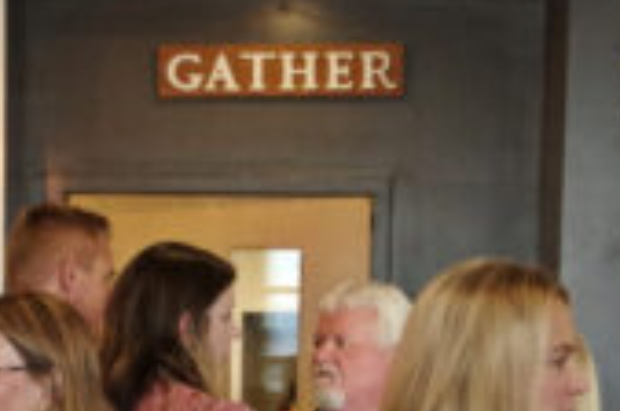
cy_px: 714
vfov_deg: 9.3
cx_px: 84
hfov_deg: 14.5
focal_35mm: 141
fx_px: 2424
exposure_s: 1/125
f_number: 7.1
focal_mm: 21
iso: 1600
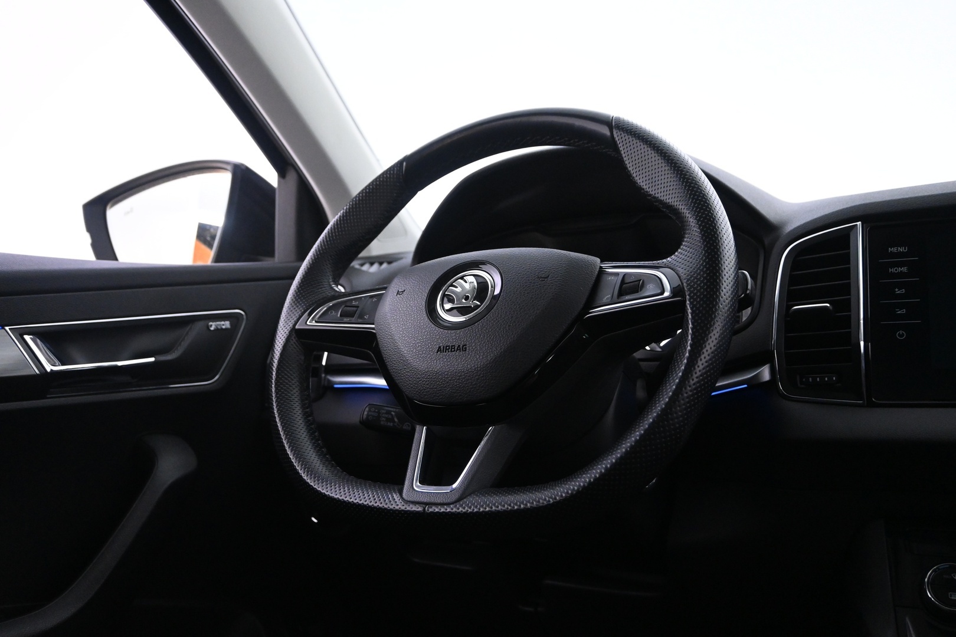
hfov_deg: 59.5
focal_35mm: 32
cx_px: 478
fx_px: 836
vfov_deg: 41.7
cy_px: 318
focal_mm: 21
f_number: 4
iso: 3200
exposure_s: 1/30
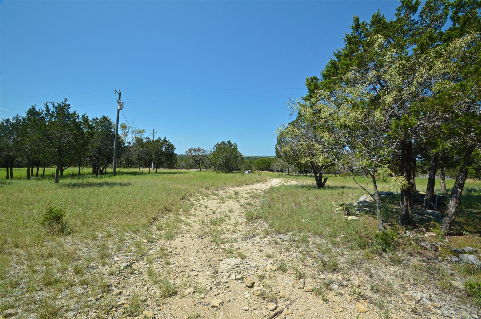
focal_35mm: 15
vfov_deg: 77.2
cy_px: 160
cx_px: 240
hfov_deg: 100.4
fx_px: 200
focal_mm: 10
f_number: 16
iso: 200
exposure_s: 1/60
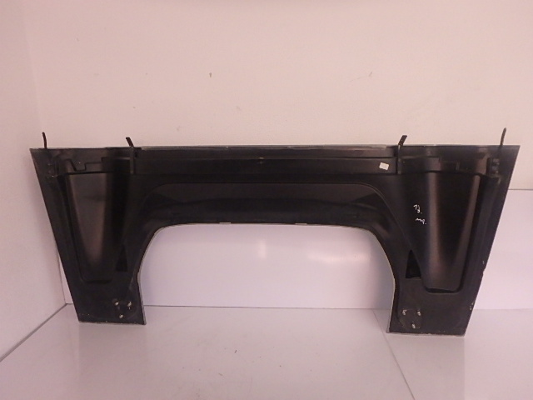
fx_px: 323
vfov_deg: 63.4
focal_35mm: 21
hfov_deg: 79.0
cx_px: 266
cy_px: 200
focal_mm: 3.7
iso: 640
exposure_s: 1/250
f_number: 3.5
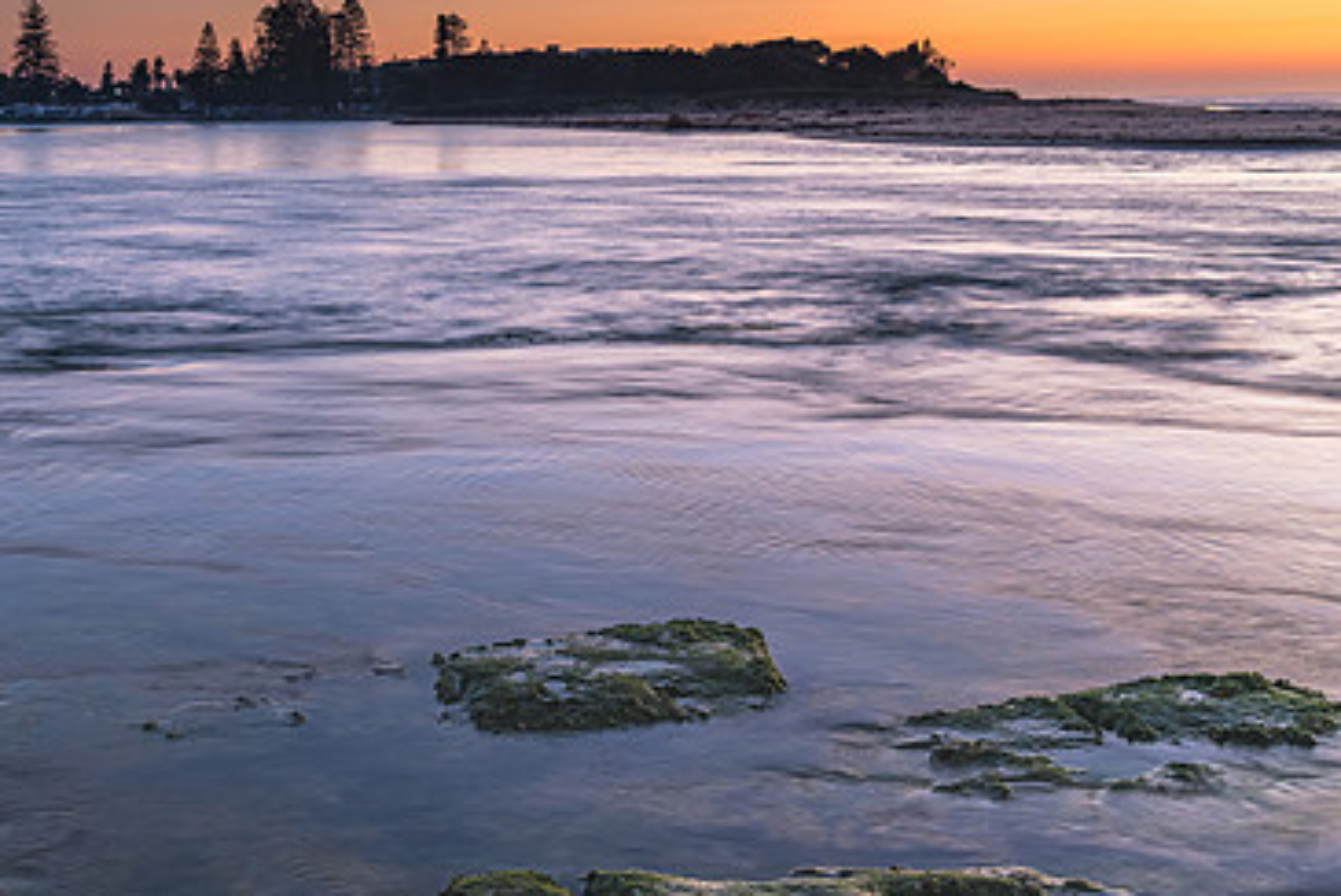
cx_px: 382
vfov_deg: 26.1
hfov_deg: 38.1
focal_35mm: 51
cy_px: 193
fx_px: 1901
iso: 100
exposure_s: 1.6
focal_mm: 32
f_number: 8
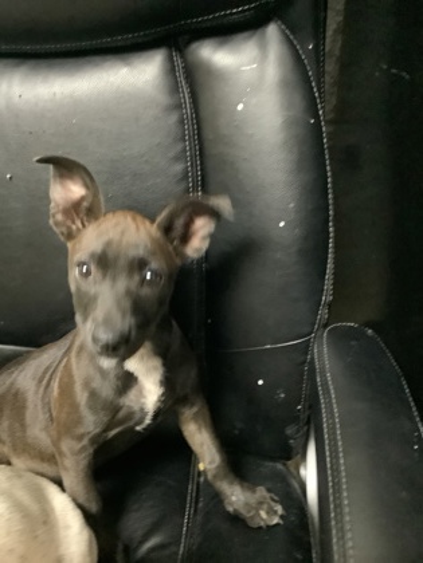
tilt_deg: -35.2
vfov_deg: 58.4
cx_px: 212
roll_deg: +5.5
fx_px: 505
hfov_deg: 45.4
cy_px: 282
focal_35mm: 31
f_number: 2.4
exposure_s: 1/15
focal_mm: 3.3
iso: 800
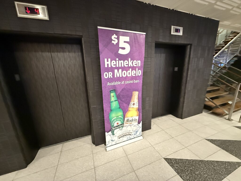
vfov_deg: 85.7
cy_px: 90
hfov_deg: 102.1
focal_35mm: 14
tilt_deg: -13.3
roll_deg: +2.4
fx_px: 97
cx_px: 120
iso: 1250
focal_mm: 2.22
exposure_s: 1/60
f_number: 2.2
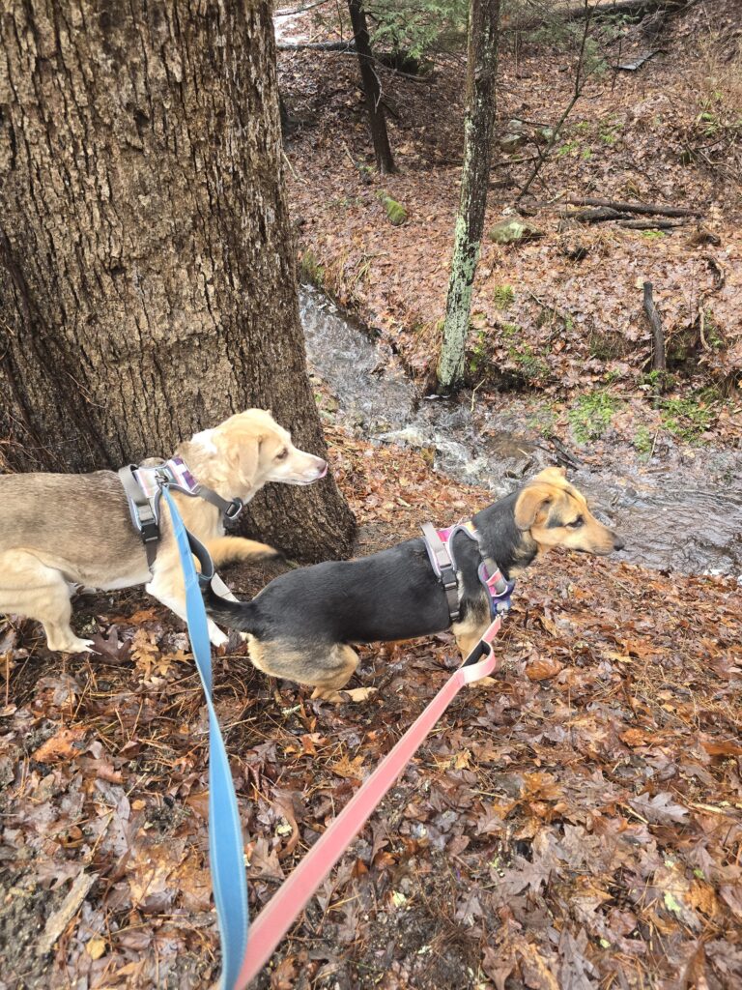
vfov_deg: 73.9
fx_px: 657
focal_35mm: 23
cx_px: 371
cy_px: 495
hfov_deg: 58.9
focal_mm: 6.3
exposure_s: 1/180
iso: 200
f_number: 1.7
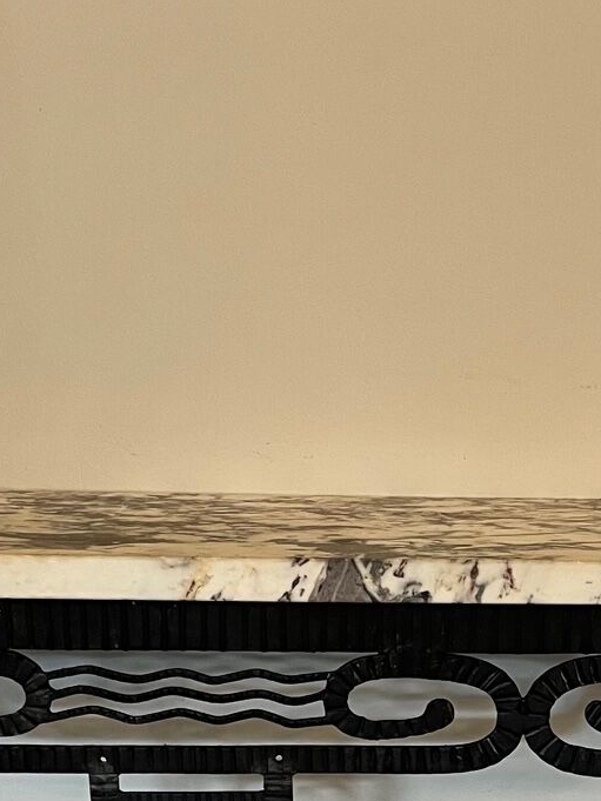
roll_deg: -0.1
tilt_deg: -16.4
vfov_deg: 24.5
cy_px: 752
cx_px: 521
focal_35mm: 77
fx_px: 1782
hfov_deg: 18.9
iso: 160
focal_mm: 4.2
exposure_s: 1/50
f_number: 1.6
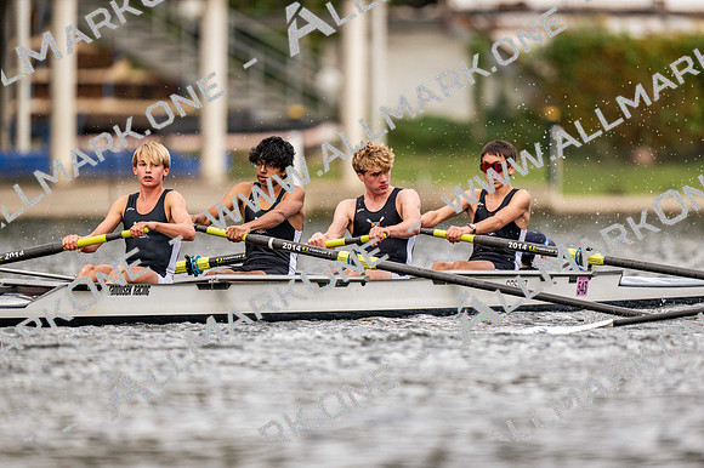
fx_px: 11729
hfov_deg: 3.4
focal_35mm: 600
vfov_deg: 2.3
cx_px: 352
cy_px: 234
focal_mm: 600
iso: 800
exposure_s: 1/2500
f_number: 4
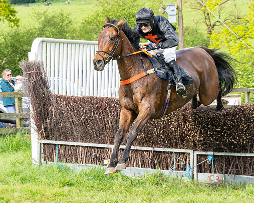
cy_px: 76
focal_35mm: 214
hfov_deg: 9.0
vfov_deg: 7.2
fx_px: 1608
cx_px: 146
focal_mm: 70
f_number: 5.6
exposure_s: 1/1000
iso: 400
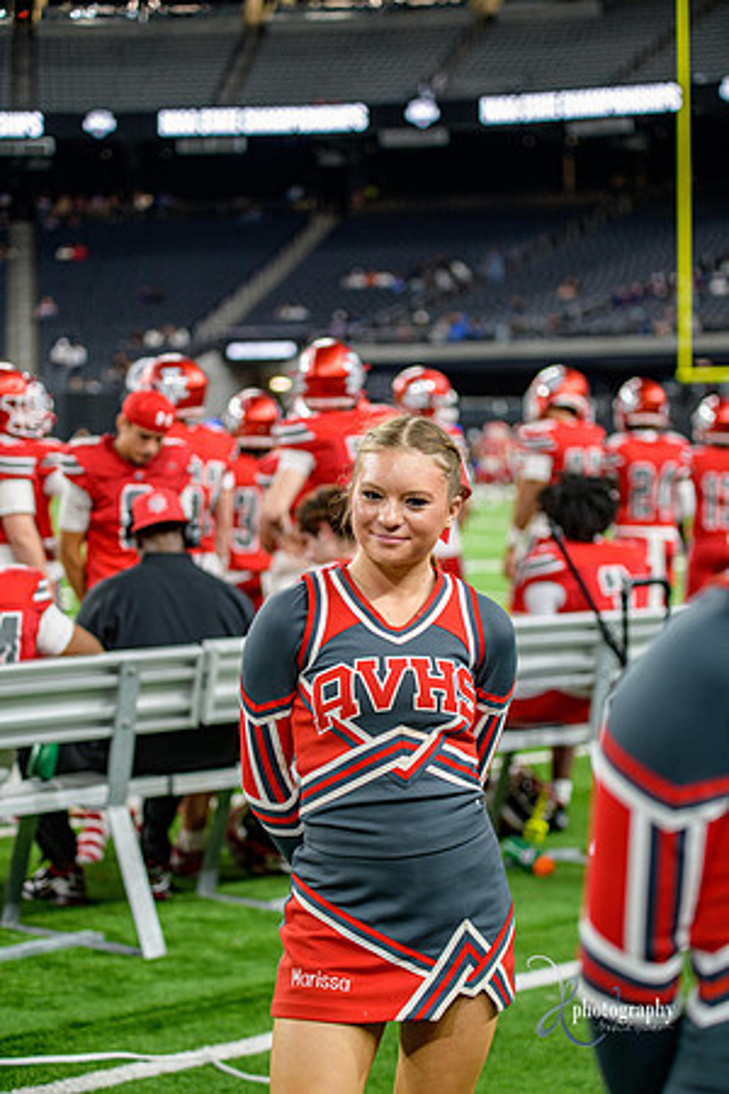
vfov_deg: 27.0
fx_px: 2278
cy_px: 547
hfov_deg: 18.2
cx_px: 364
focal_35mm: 75
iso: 1000
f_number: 2.8
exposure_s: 1/400
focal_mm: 75
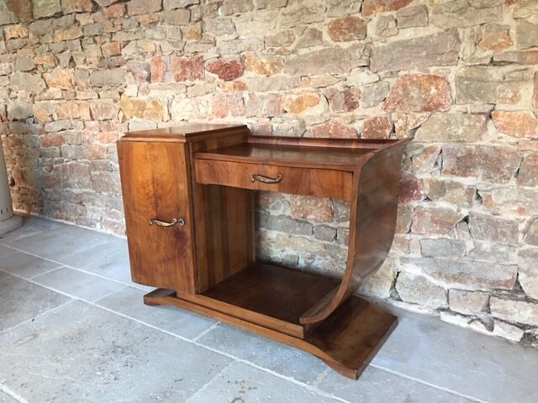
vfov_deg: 48.2
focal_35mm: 29
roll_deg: +2.3
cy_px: 202
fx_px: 451
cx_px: 269
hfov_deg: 61.7
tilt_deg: -13.7
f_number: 2.2
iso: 100
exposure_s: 1/17
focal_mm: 4.15
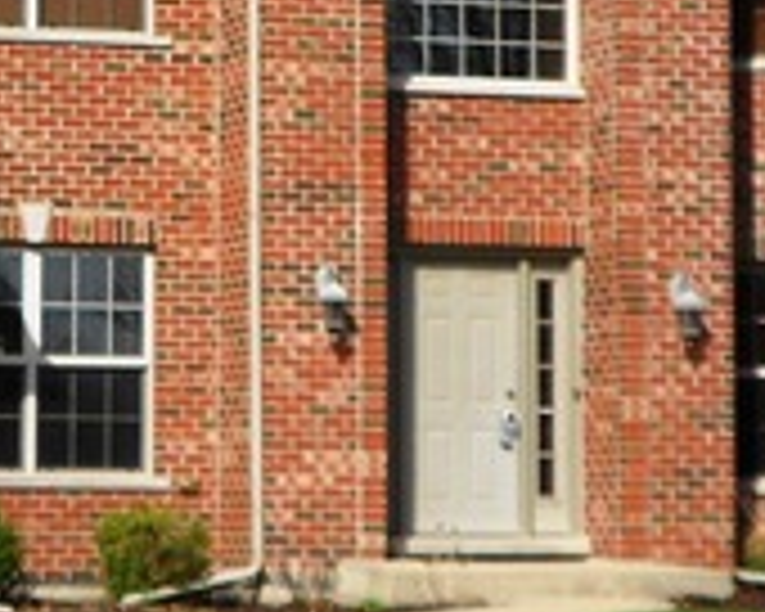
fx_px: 3577
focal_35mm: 158
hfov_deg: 11.9
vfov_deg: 9.8
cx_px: -171
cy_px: 252
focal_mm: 7.7
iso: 80
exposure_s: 1/800
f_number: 4.2
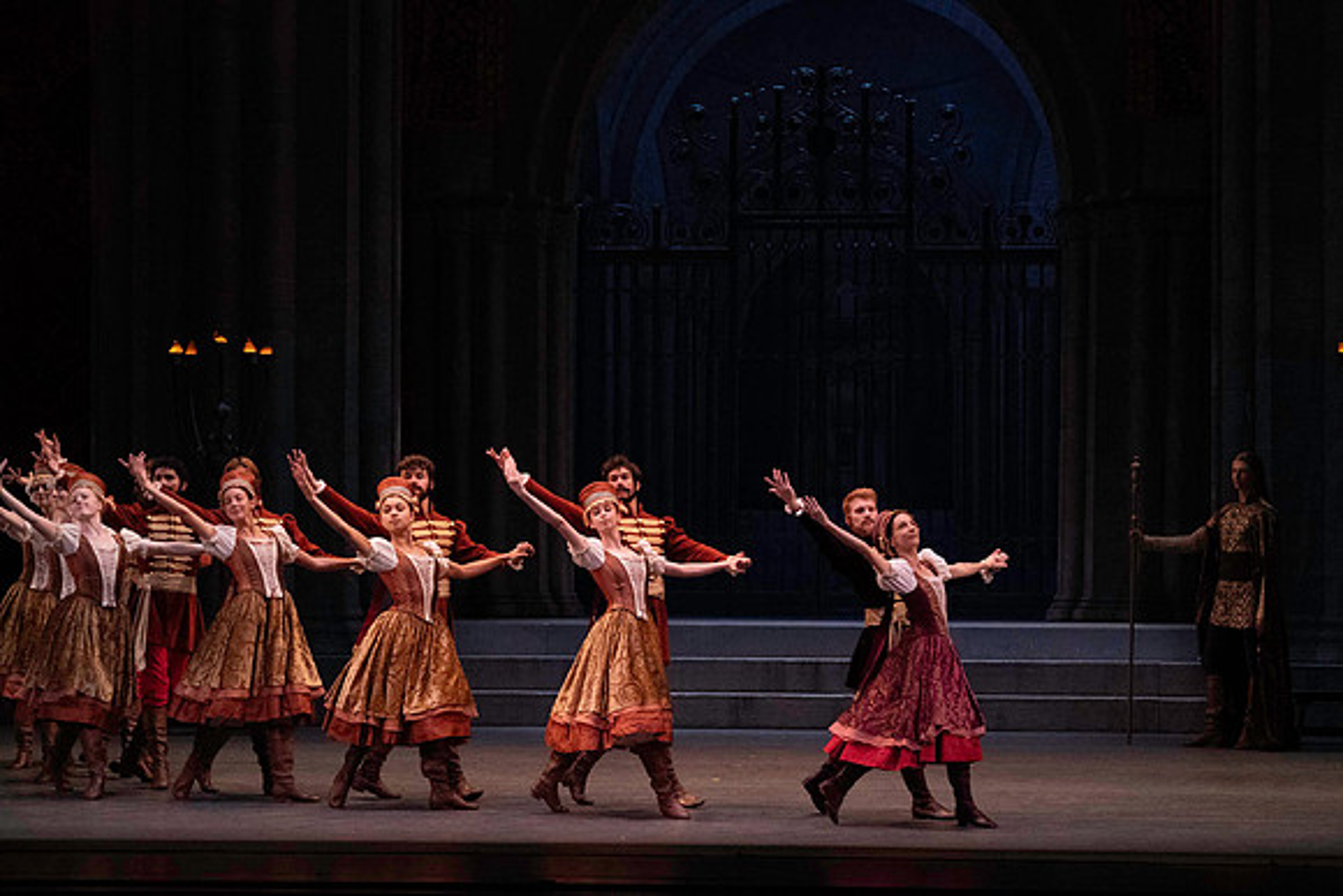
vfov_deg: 10.8
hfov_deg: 16.1
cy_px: 448
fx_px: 4739
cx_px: 672
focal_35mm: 127
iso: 12800
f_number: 7.1
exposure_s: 1/400
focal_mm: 127
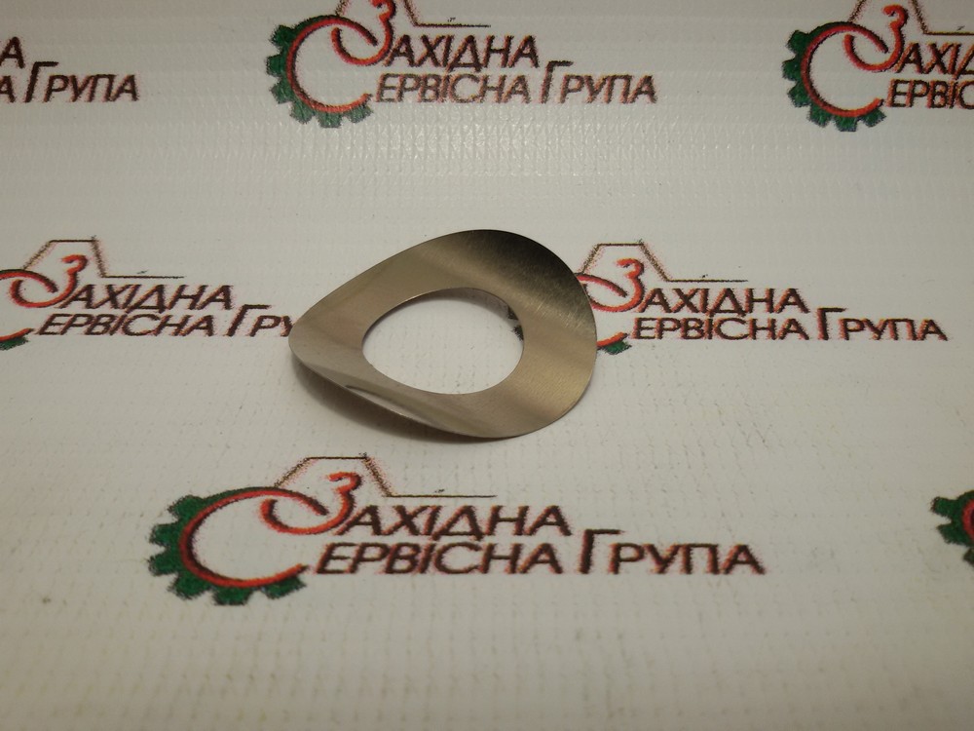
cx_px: 487
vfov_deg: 45.4
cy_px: 366
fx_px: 872
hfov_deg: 58.4
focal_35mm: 31
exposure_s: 1/100
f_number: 2.4
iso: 40
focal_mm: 2.93
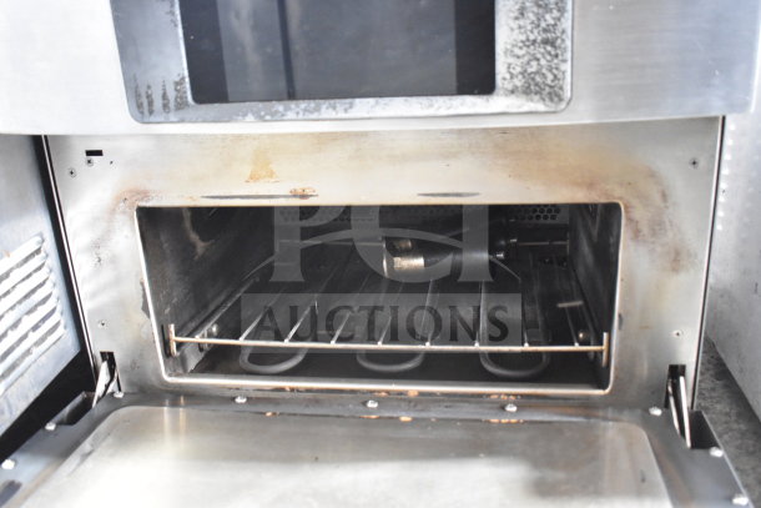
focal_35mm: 36
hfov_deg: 53.1
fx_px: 761
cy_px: 254
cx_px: 380
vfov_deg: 36.9
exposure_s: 1/50
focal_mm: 24
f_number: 3.8
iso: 6400
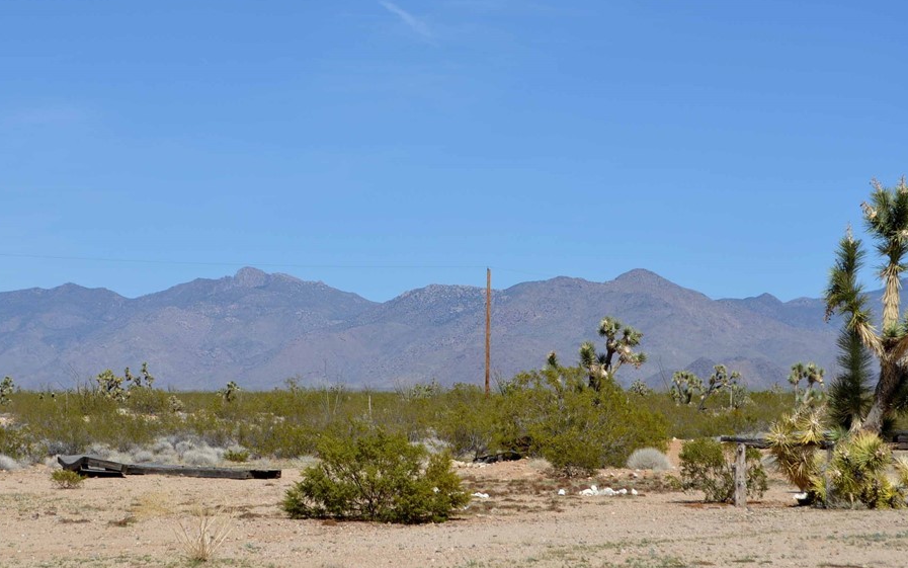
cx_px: 376
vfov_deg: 12.9
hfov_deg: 20.4
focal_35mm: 102
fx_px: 2515
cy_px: 230
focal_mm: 55
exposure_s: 1/320
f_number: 9
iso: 100
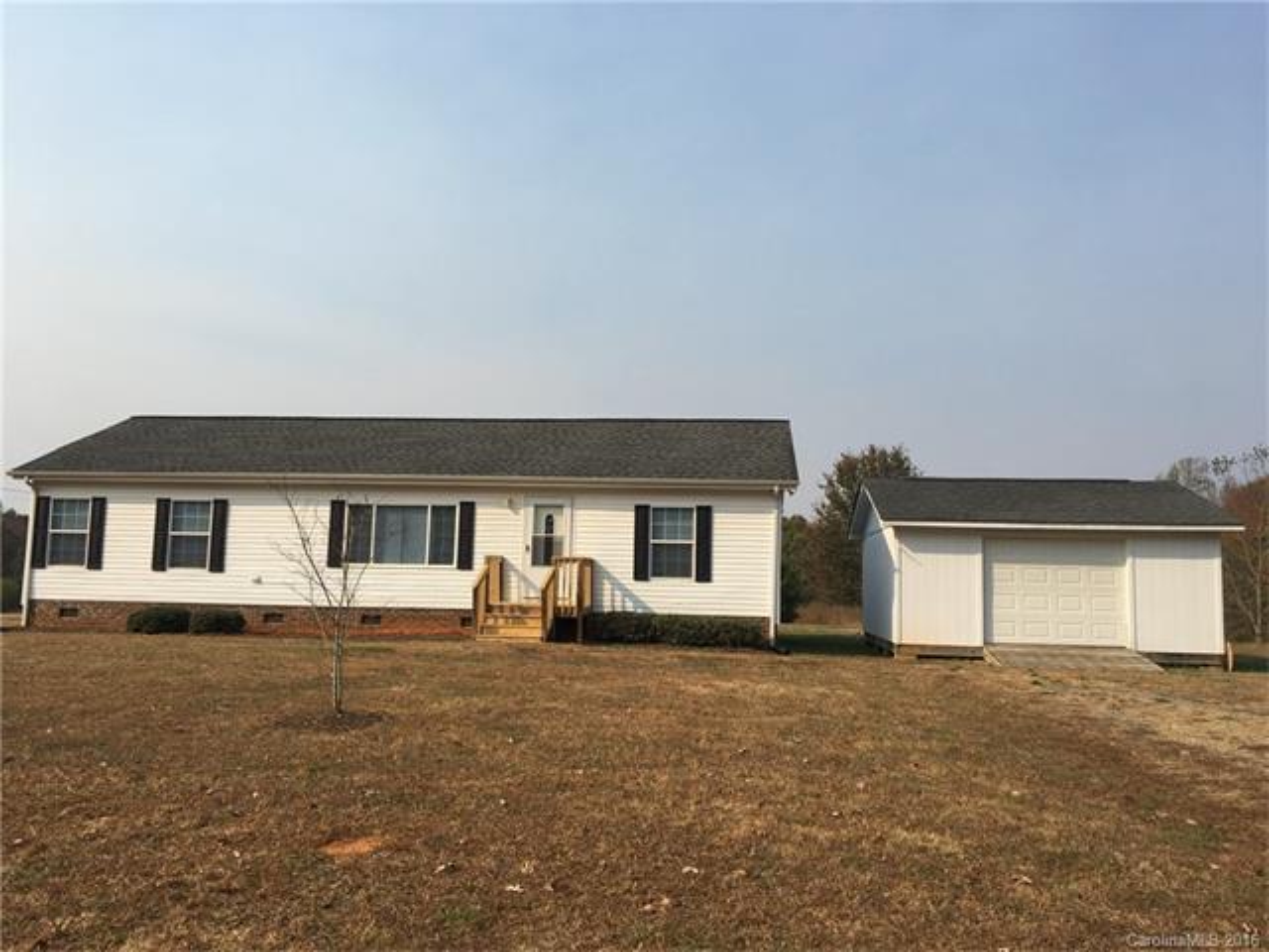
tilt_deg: +6.1
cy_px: 476
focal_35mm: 29
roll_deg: -0.8
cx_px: 634
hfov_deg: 61.7
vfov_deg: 48.2
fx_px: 1063
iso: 25
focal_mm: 4.15
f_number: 2.2
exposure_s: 1/1923
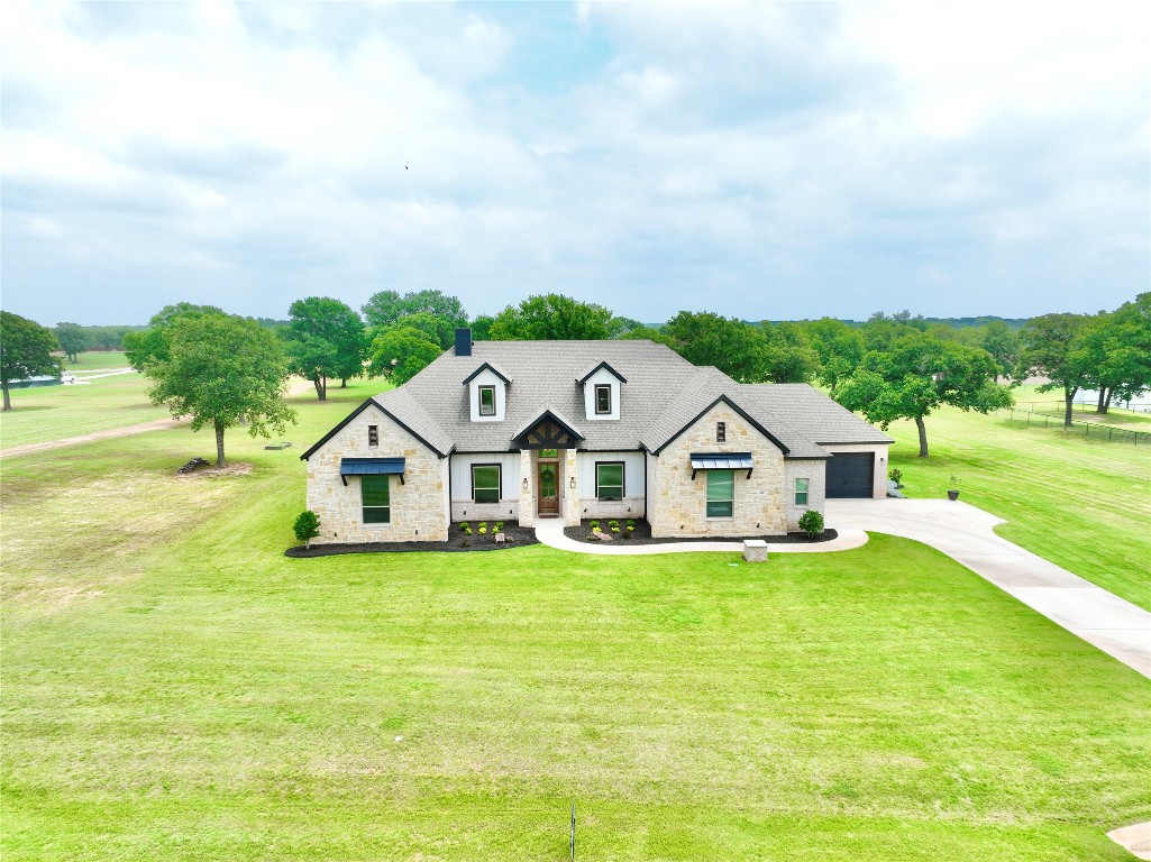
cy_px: 431
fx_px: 798
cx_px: 576
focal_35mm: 24
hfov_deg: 71.6
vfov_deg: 56.8
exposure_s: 1/160
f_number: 8
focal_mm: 12.29
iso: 100
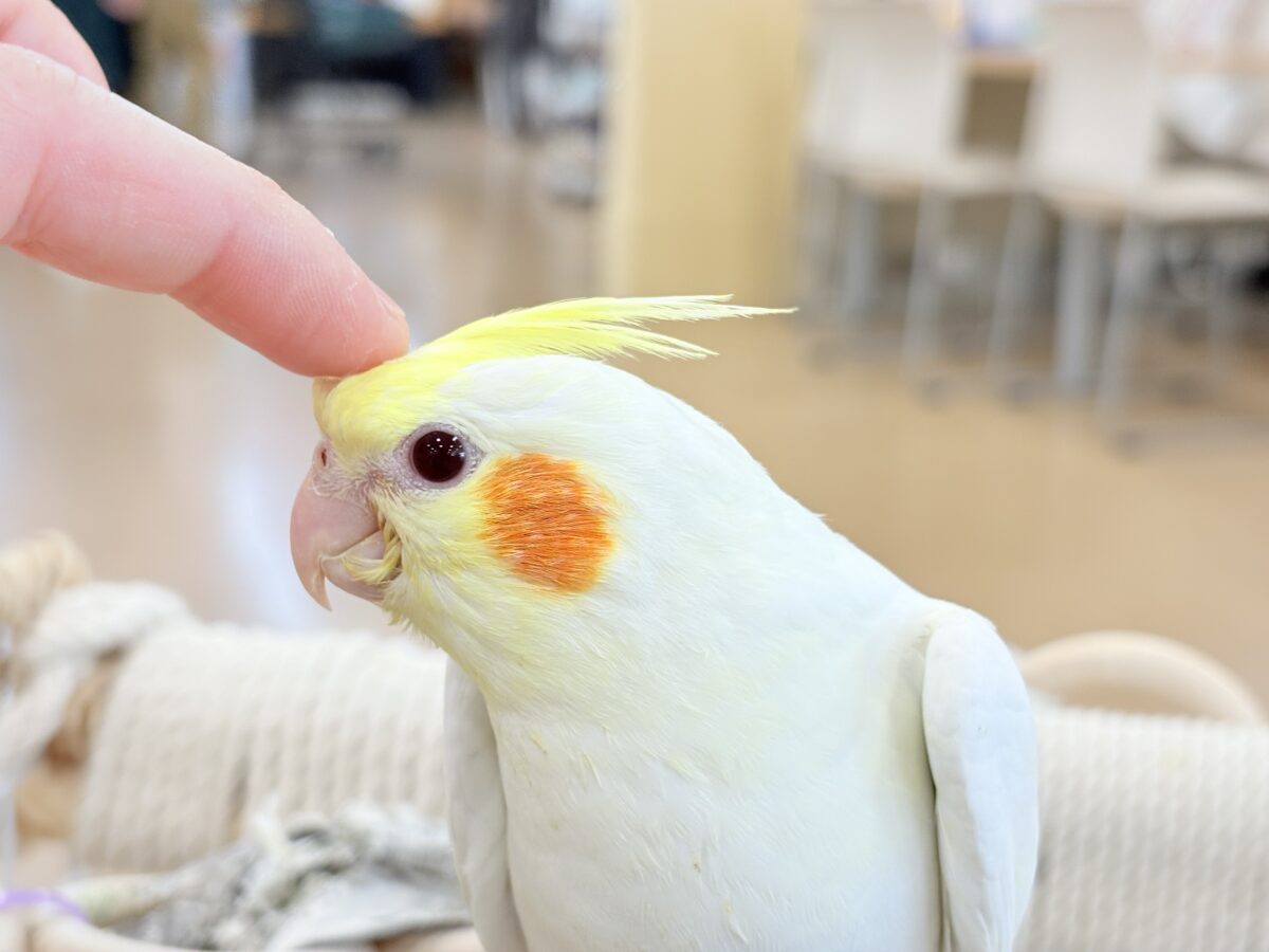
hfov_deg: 36.8
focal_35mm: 52
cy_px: 476
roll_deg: -0.1
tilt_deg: -13.1
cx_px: 634
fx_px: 1906
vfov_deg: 28.0
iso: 32
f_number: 1.6
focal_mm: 5.96
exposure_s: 1/50
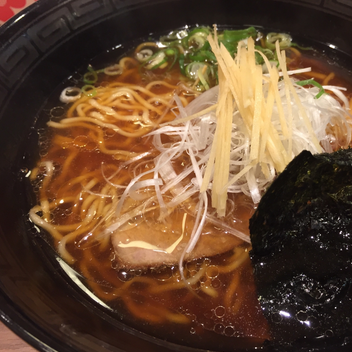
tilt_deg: -52.0
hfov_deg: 46.6
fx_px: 403
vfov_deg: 47.2
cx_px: 228
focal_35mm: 35
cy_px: 177
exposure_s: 1/30
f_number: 2.2
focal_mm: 4.15
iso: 125
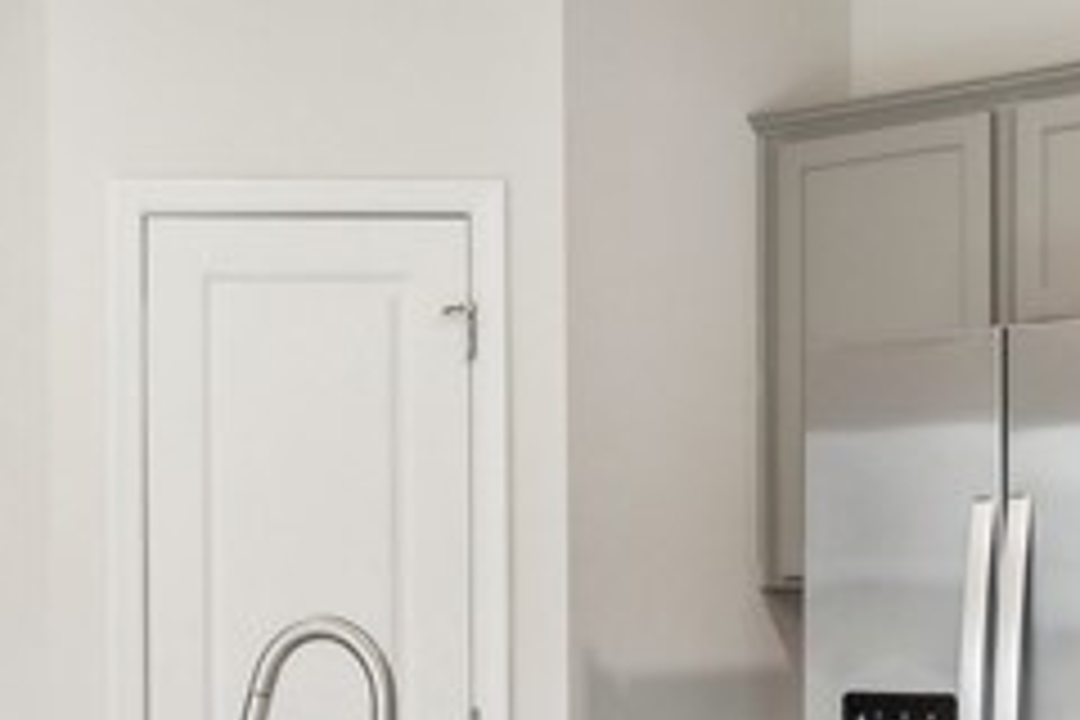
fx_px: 2580
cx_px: 194
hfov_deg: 23.3
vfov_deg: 15.7
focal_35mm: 86
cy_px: 655
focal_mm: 19
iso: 250
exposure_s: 1/8
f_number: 7.1
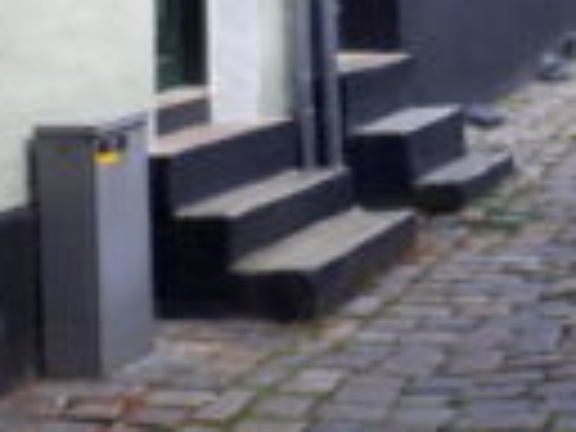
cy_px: -72
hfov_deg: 19.4
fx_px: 1581
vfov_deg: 15.1
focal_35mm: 95
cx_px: 693
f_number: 1.9
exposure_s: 1/206
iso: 40
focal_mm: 3.6
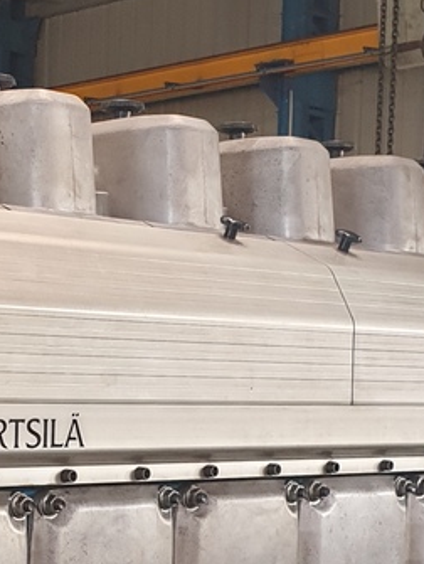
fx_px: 1516
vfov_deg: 20.7
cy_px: 483
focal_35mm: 93
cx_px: -32
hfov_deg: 15.5
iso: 250
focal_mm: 4.3
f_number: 2.4
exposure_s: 1/50
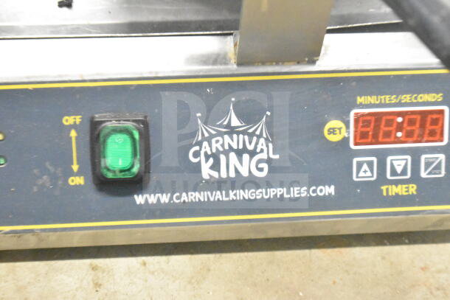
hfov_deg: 24.6
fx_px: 1031
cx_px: 225
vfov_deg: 16.6
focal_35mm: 82
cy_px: 150
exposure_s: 1/100
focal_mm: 55
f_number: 5.6
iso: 25600
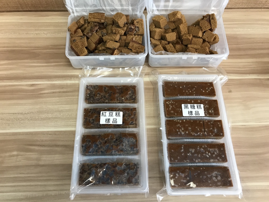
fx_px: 218
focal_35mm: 28
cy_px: 101
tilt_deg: -67.1
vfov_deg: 49.7
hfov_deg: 63.4
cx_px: 134
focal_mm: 3.99
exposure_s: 1/30
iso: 32
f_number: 1.8
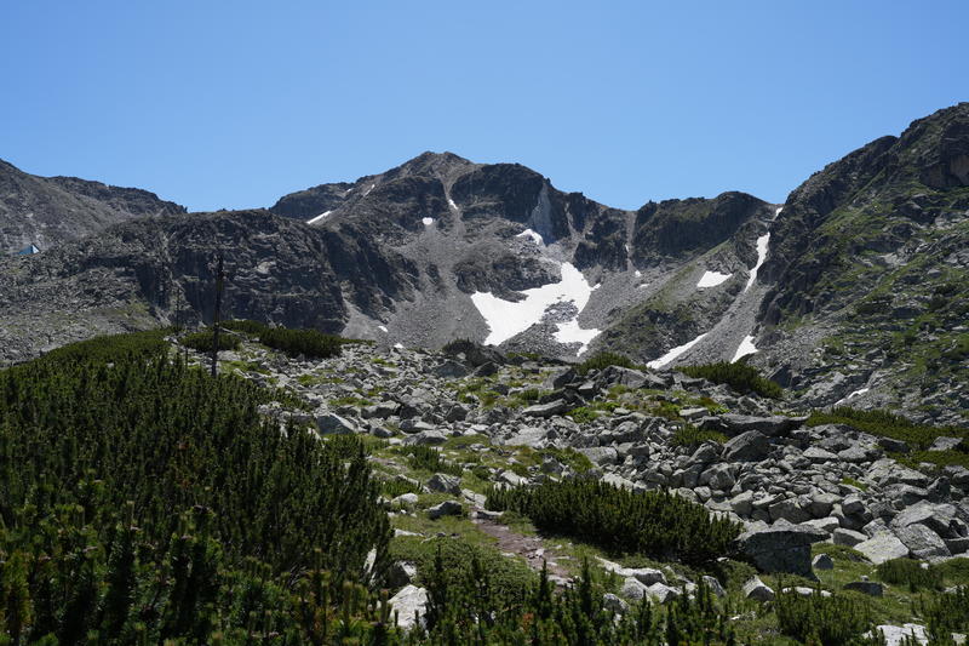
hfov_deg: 54.4
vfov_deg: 37.8
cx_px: 484
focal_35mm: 35
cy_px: 323
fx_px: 942
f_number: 8
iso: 100
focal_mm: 35
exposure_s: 1/320
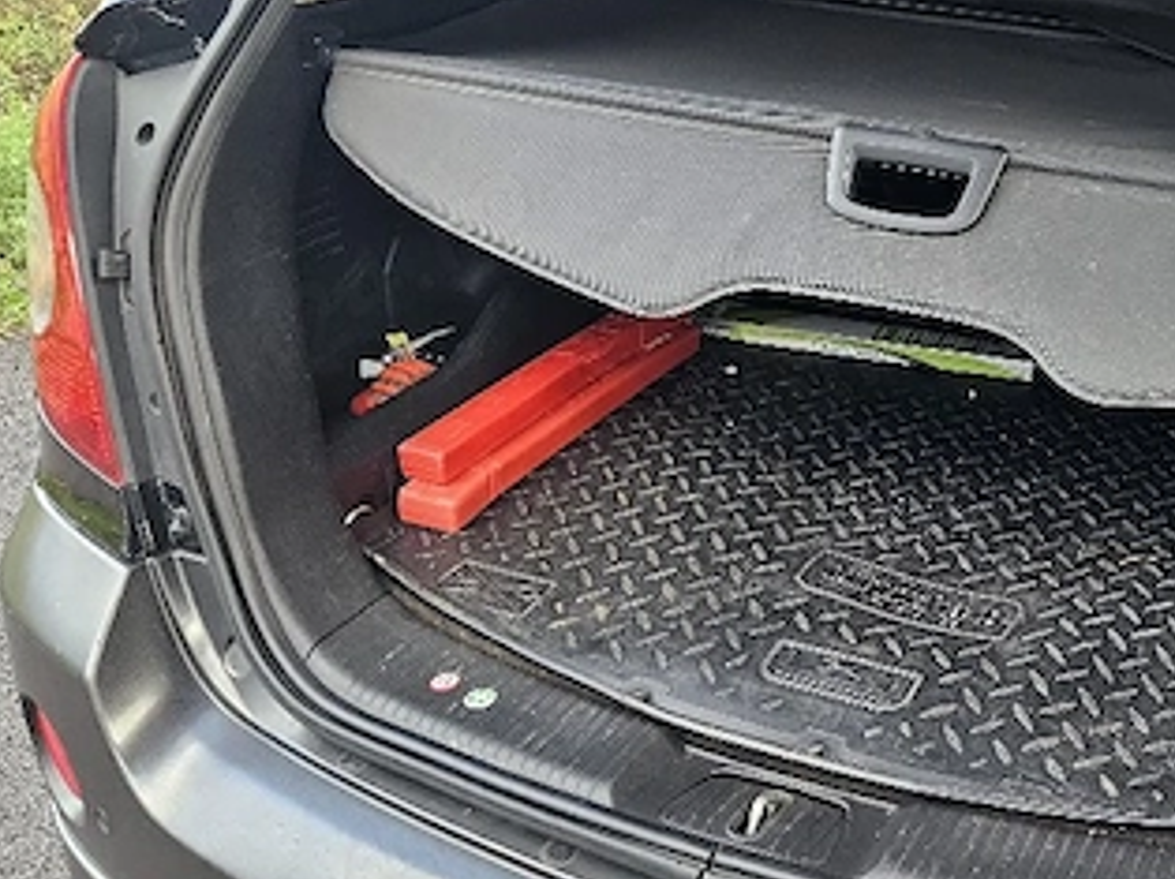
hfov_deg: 40.3
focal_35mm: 44
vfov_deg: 32.8
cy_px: 367
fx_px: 1492
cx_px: 1018
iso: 160
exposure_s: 1/182
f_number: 1.8
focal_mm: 5.4
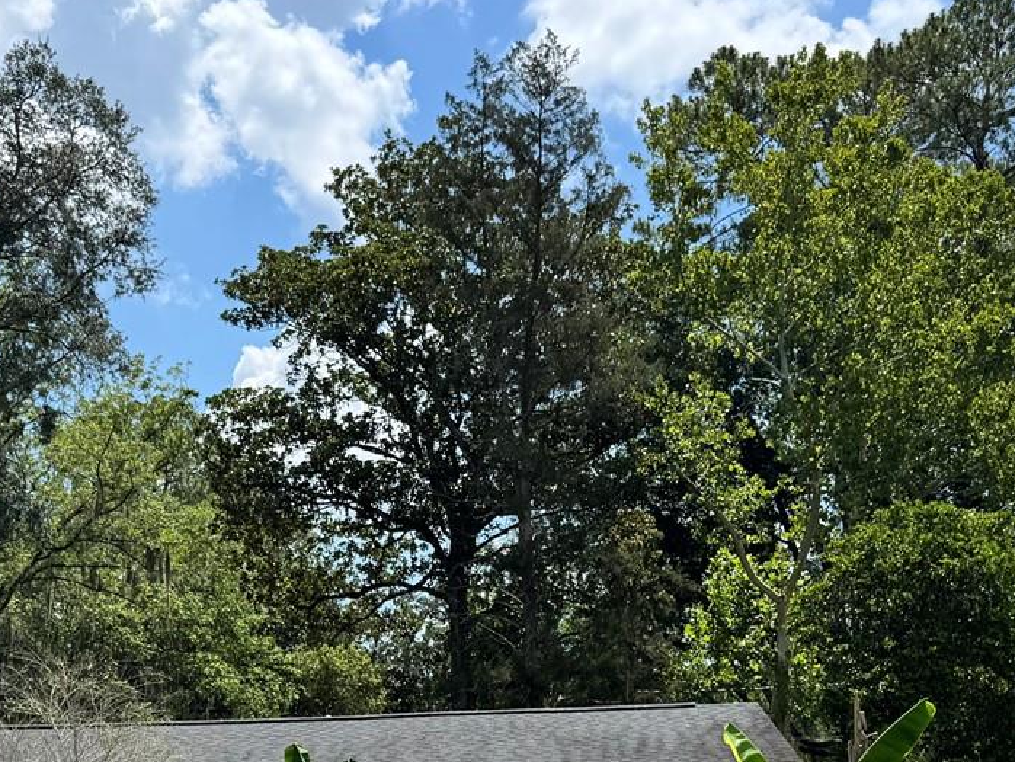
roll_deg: +1.2
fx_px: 1613
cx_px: 401
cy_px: 774
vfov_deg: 25.2
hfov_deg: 34.8
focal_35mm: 55
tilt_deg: +1.7
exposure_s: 1/3597
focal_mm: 6.76
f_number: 1.78
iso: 80
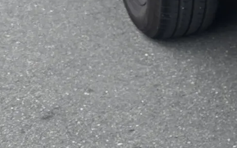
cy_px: 22
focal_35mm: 101
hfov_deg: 18.0
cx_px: 374
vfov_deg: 12.9
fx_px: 653
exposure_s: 1/184
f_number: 1.7
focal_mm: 6.3
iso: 12
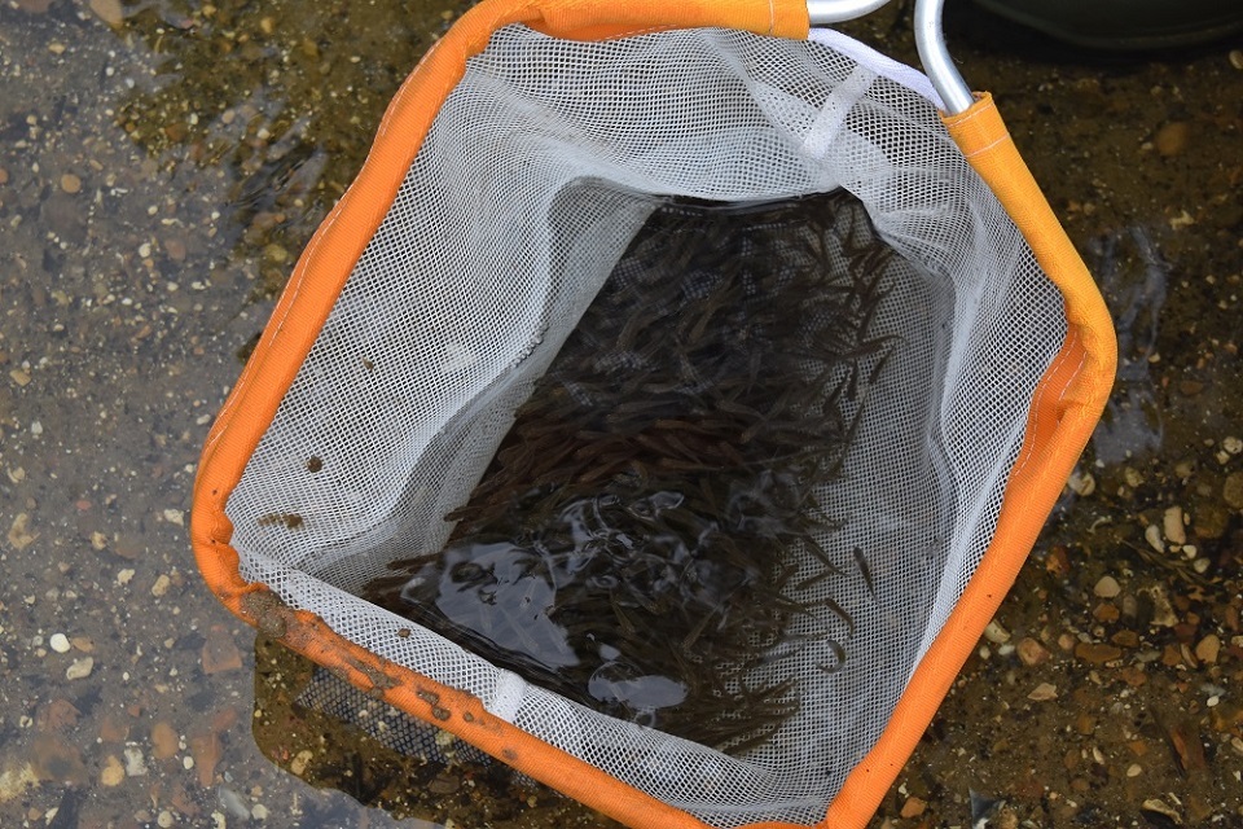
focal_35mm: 84
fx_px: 2900
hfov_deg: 24.2
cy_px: 414
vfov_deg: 16.3
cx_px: 622
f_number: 8
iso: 640
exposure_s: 1/500
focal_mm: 56
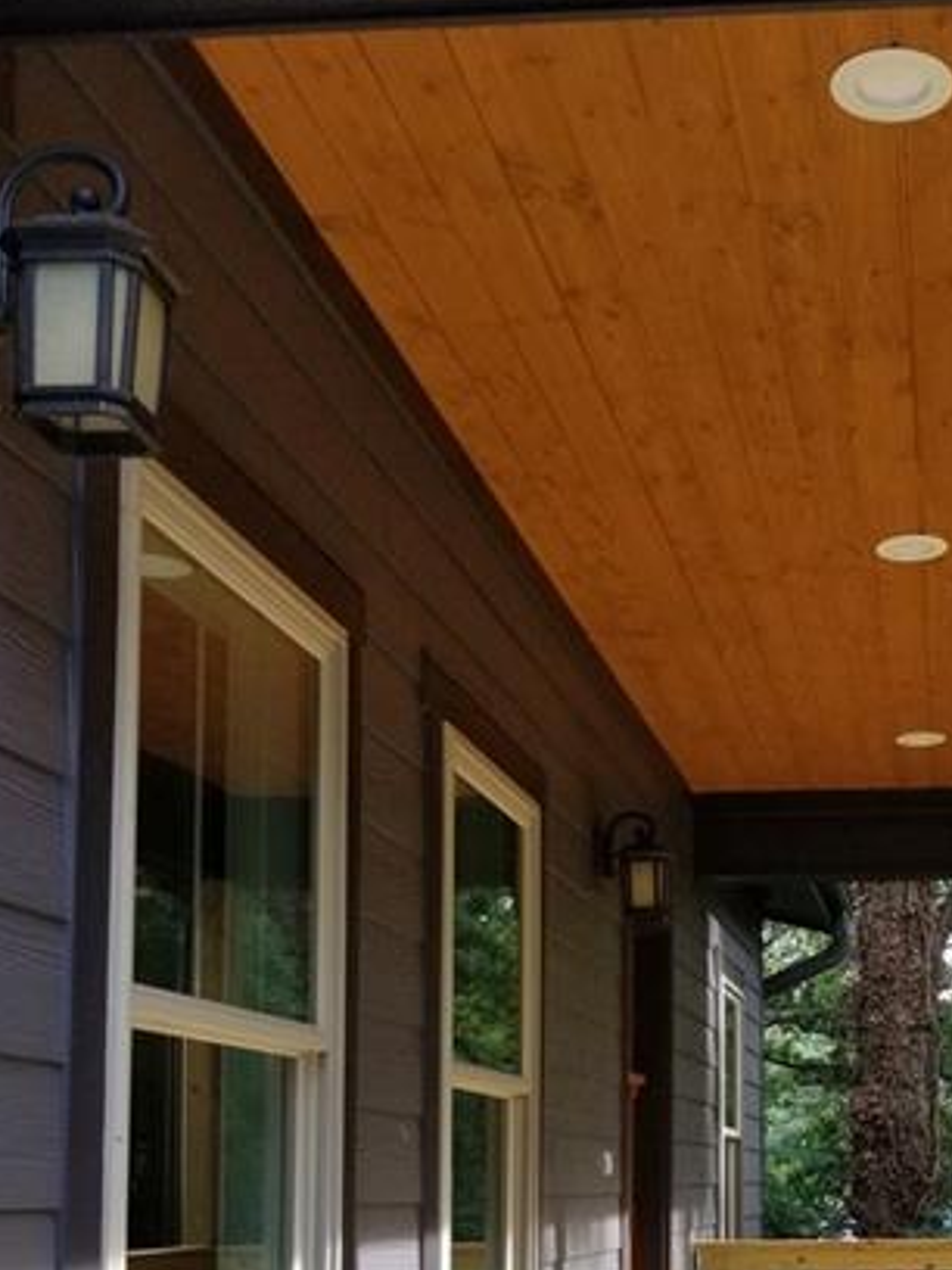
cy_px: 1074
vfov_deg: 37.1
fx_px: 1797
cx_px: 818
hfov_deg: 28.7
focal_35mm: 49
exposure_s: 1/287
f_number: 1.7
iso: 50
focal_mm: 4.25
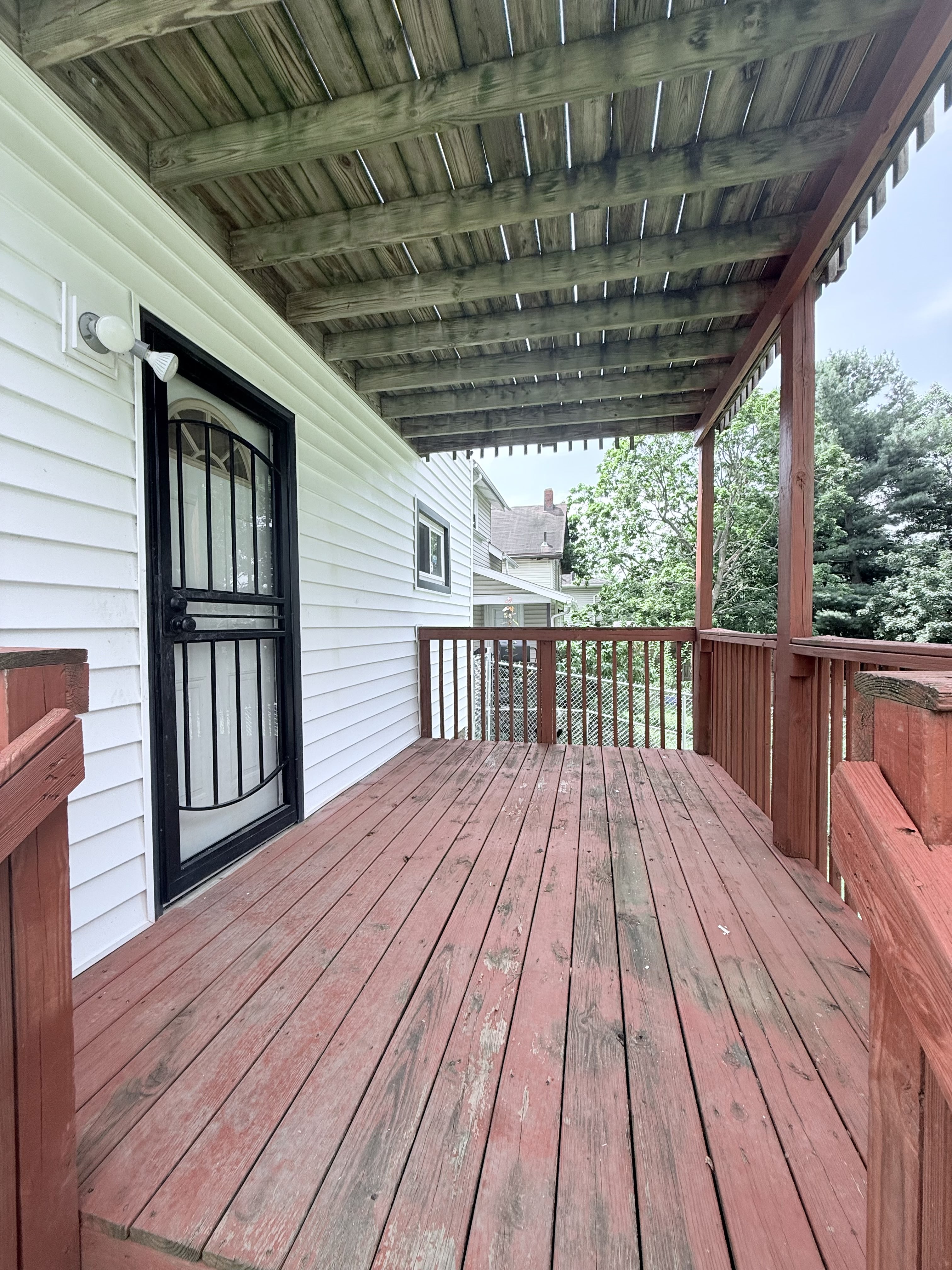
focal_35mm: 14
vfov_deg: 102.1
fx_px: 513
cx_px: 476
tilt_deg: -0.8
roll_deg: +0.9
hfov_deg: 85.7
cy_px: 635
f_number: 2.2
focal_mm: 2.22
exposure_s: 1/613
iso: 64
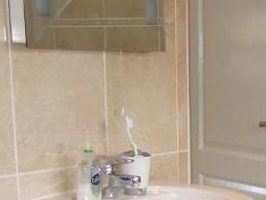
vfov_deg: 13.6
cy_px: 258
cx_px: 361
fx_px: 808
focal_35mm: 105
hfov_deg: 17.4
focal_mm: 4.3
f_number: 2.8
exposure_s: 1/100
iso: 160
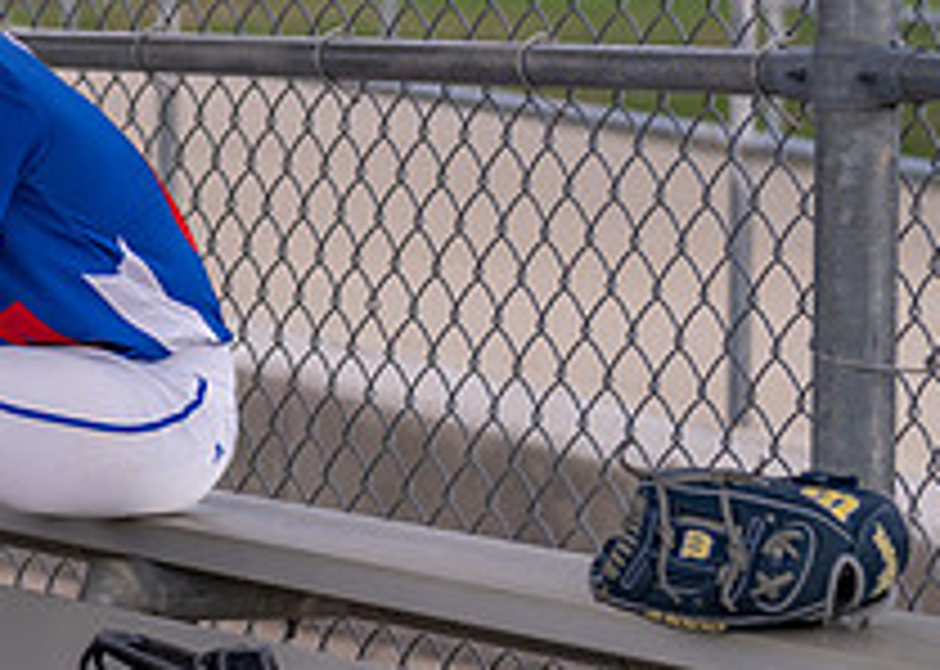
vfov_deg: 6.9
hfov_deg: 9.6
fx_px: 5523
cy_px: 211
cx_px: -225
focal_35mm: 207
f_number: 2.8
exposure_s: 1/1000
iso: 100
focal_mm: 70
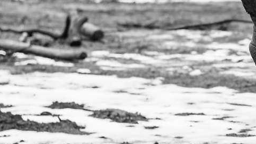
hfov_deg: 8.1
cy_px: 55
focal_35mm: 262
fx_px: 1778
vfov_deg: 4.6
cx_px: 353
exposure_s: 1/200
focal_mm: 50
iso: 100
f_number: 2.8
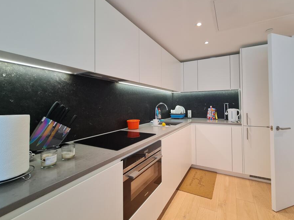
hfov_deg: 97.8
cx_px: 162
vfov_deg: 81.7
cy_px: 102
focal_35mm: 15
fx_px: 127
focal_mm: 2.2
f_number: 2.2
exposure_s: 1/50
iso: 160
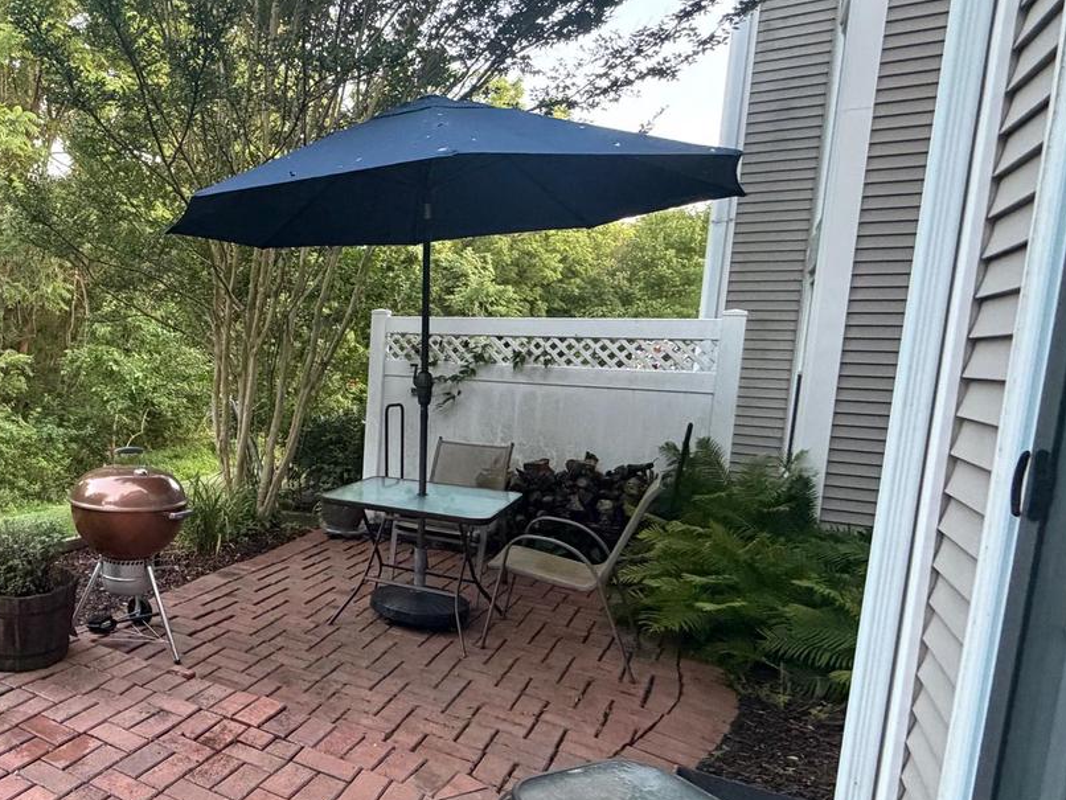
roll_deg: -1.5
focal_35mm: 25
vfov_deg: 54.8
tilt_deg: -7.2
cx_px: 173
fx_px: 770
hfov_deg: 61.9
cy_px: 431
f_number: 2.2
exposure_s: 1/60
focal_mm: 2.22
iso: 400
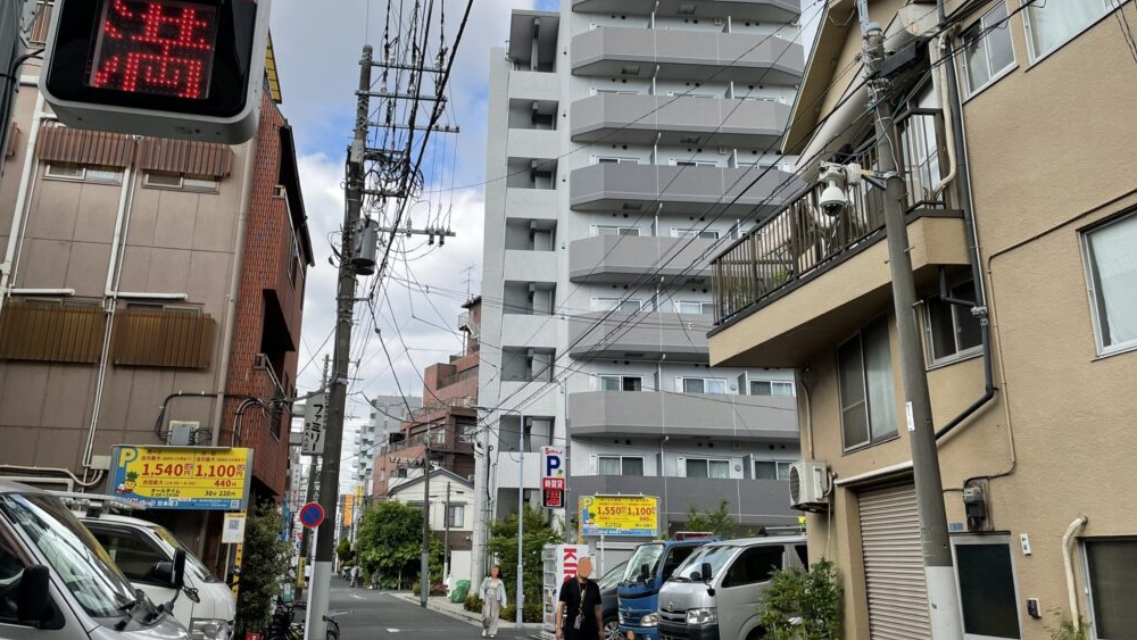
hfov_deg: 66.1
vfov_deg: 40.2
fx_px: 874
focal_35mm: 29
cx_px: 559
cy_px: 316
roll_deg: -0.8
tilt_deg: +15.4
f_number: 1.6
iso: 32
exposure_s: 1/1531
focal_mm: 4.2
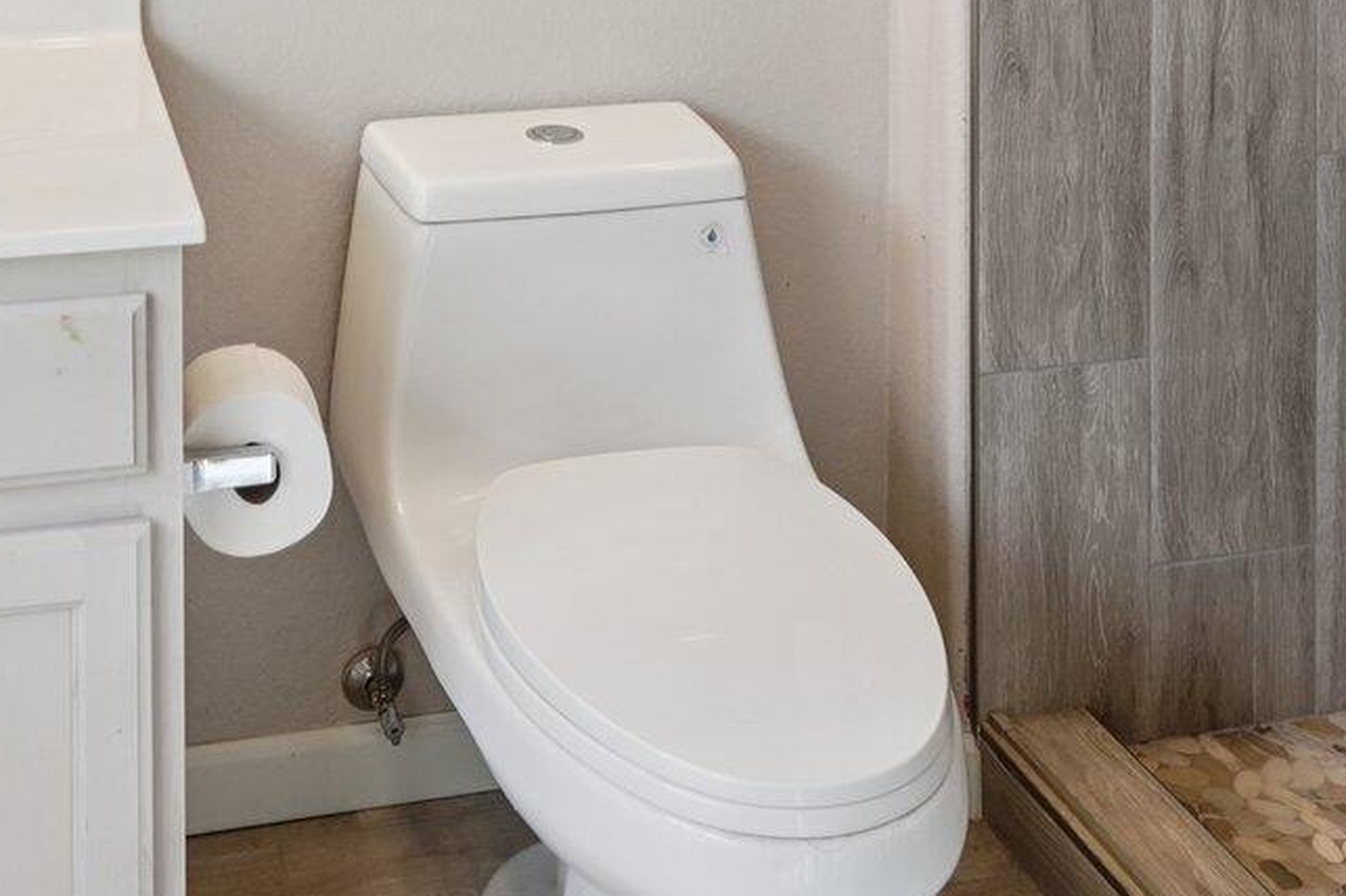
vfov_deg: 21.7
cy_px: -424
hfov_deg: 37.2
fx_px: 1965
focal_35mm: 53
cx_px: 406
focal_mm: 16.5
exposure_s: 1/40
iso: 400
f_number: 5
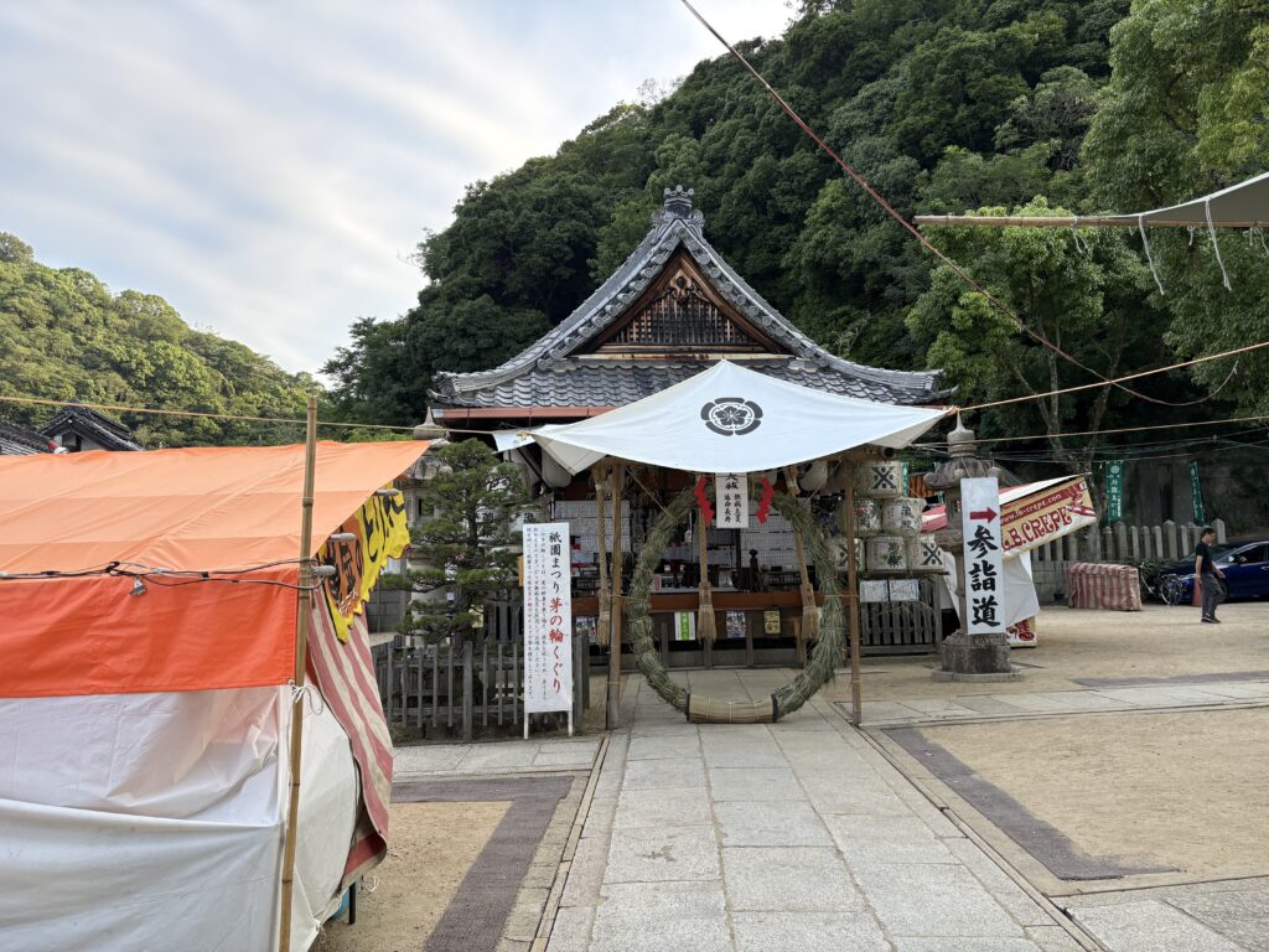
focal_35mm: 26
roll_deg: +2.0
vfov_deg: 53.1
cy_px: 476
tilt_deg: +6.1
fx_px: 953
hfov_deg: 67.3
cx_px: 634
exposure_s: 1/782
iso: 64
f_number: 1.6
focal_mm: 5.96
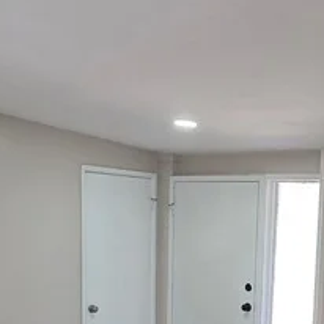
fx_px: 604
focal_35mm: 57
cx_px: 277
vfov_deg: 28.2
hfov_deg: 29.1
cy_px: 327
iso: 200
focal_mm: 2.2
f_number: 1.9
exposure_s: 1/120
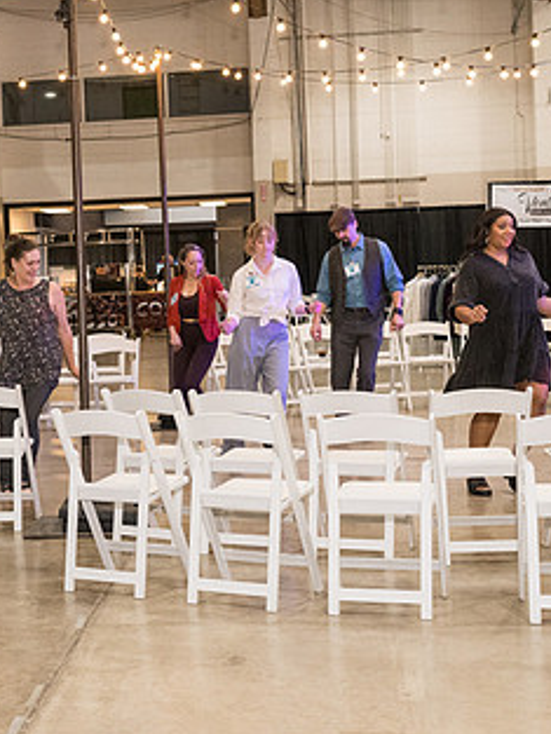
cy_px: 329
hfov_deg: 21.9
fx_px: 1400
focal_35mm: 66
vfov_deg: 29.4
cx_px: 101
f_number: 4
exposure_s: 1/400
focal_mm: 37
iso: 4000
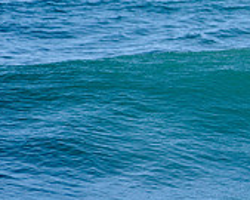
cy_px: 89
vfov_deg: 0.8
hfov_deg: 1.0
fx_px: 14642
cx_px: 517
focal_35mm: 1980
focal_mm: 500
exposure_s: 1/2000
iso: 160
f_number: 5.6
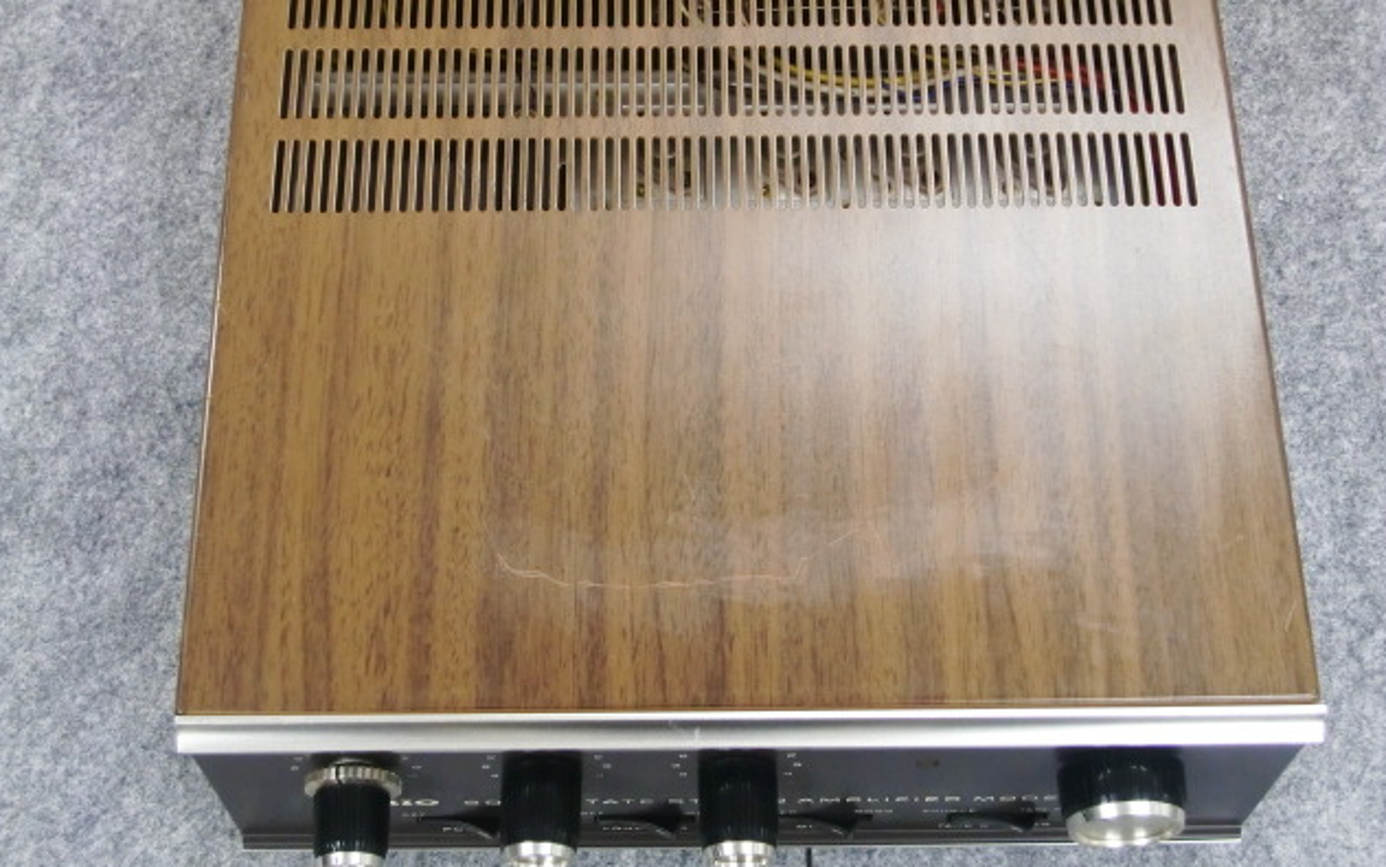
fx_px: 2229
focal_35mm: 59
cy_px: 369
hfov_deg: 34.5
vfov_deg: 22.0
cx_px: 691
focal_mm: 9.8
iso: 400
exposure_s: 1/40
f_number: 3.6
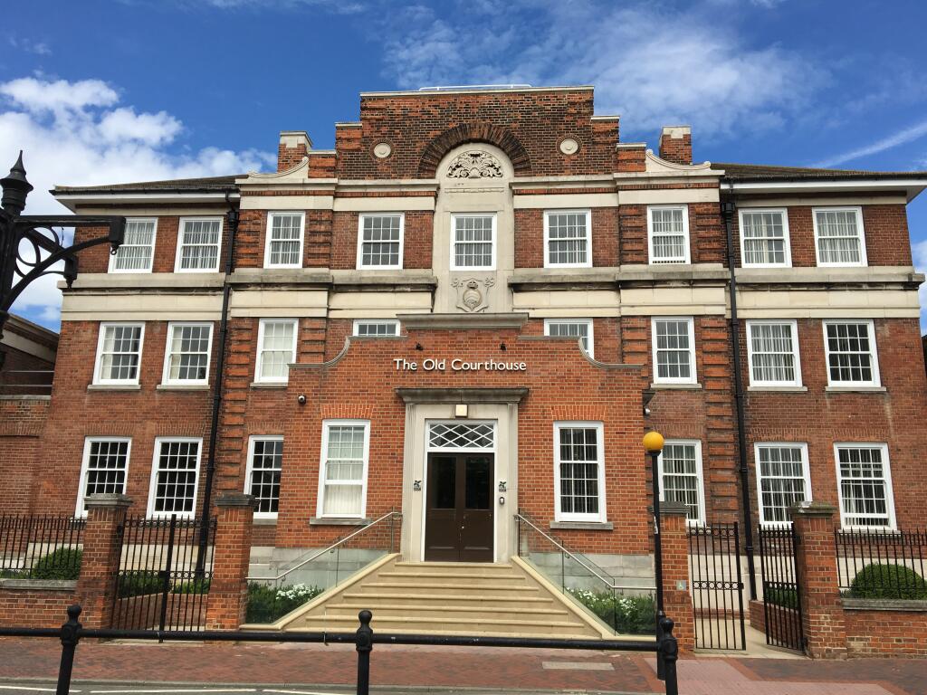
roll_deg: -0.5
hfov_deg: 61.7
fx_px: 777
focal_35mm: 29
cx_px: 464
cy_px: 348
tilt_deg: +14.2
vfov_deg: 48.2
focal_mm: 4.15
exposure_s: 1/1672
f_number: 2.2
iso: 25
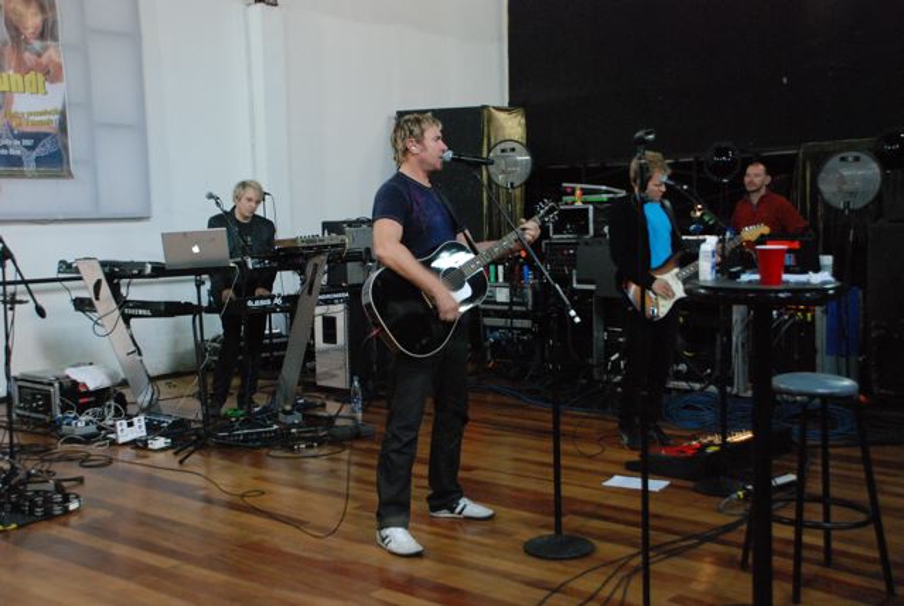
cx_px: 452
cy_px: 303
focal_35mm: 46
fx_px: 1169
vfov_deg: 29.0
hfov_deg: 42.3
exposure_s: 1/10
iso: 1600
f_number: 4.2
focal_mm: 31
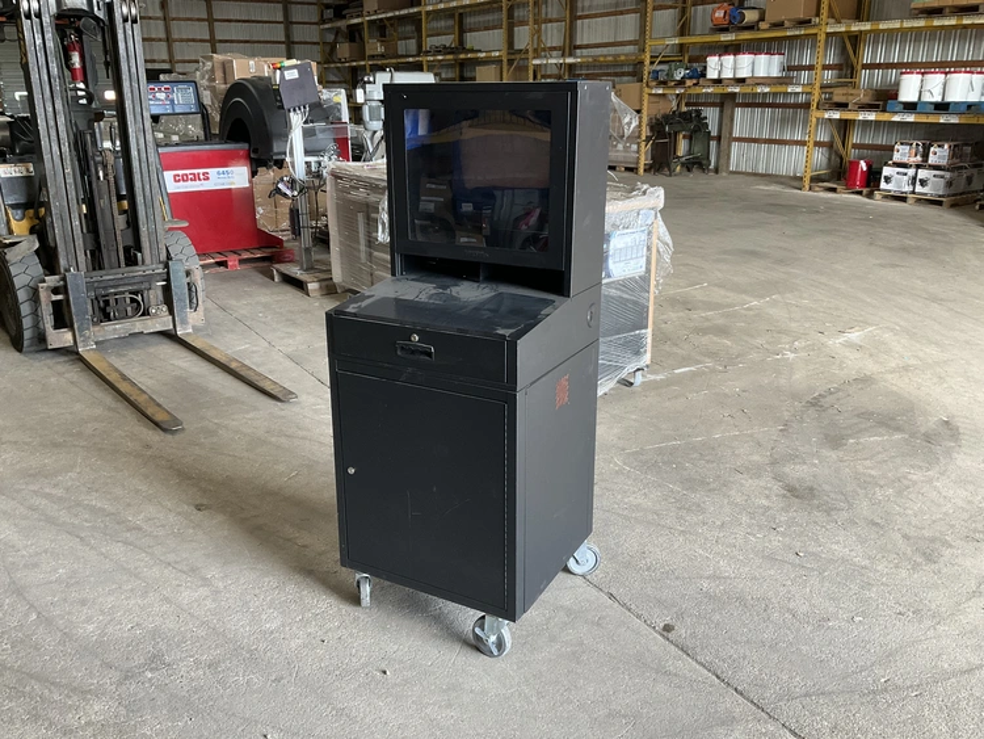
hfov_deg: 61.6
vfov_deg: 48.3
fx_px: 825
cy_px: 370
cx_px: 492
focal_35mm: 29
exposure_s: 1/60
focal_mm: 3
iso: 64
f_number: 1.8
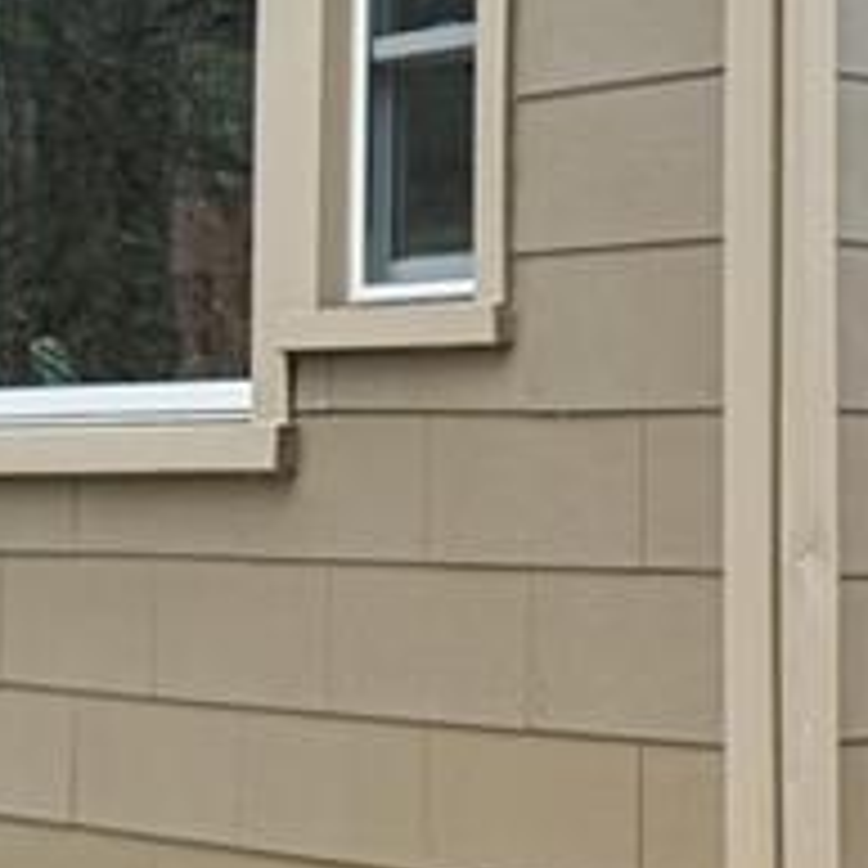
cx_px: 1561
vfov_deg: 16.1
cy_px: 304
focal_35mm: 108
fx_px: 3064
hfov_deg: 14.3
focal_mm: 24
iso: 400
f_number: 5
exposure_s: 1/100
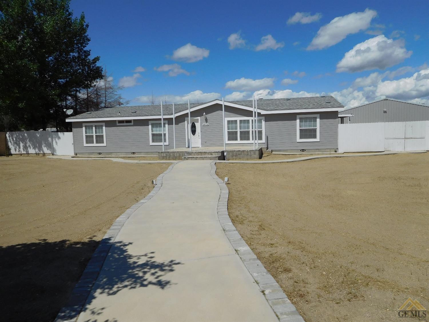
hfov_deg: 69.4
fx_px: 310
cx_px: 214
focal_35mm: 25
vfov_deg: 54.9
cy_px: 161
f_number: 6.8
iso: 125
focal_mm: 4.5
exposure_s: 1/1000
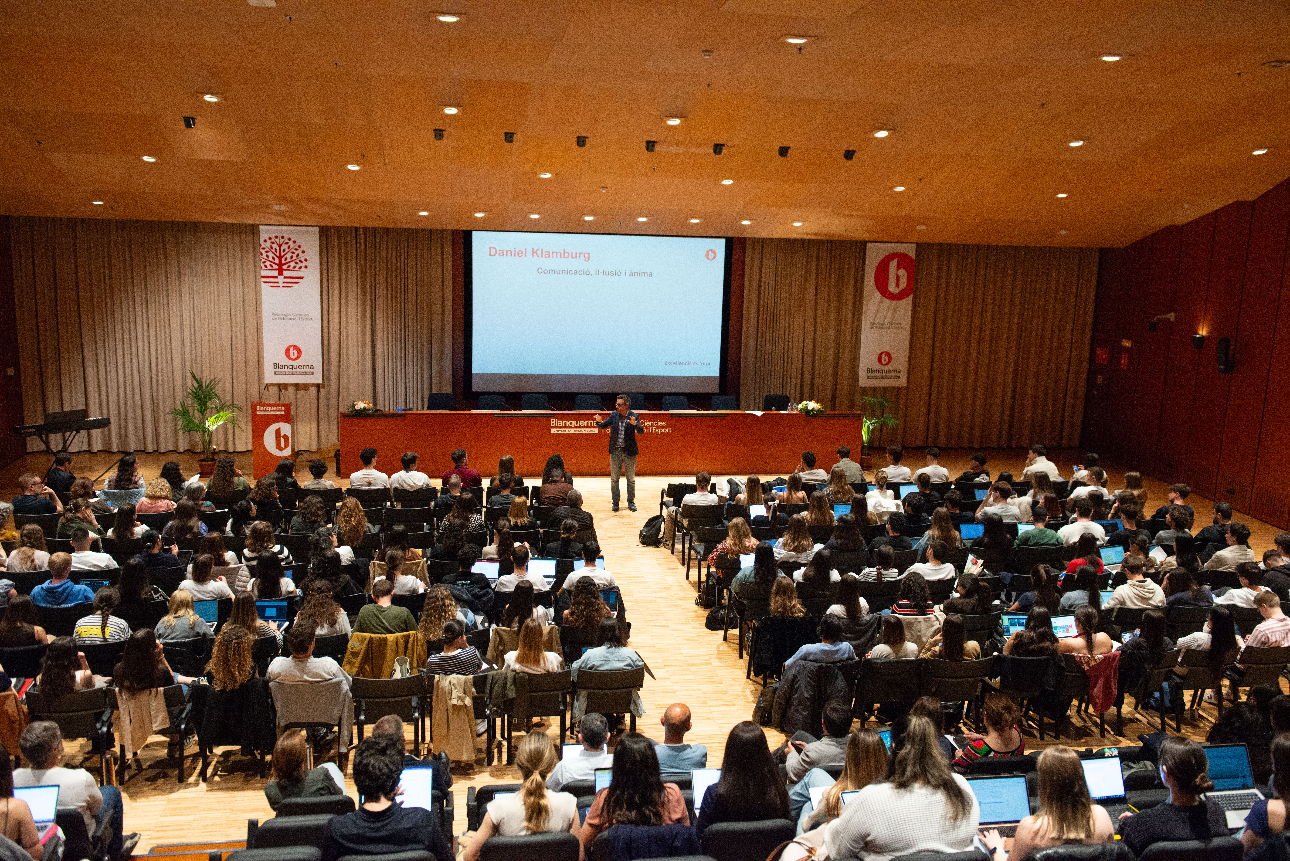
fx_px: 1147
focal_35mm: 32
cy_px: 430
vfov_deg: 41.1
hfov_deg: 58.7
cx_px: 645
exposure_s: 1/125
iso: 2500
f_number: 4
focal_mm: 32
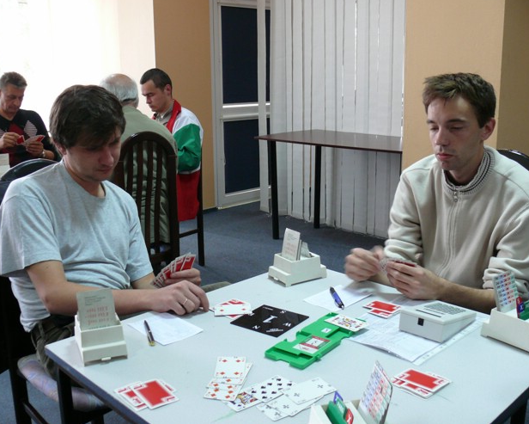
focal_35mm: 37
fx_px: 579
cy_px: 211
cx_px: 275
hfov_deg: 49.1
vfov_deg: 40.1
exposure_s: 1/15
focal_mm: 7.4
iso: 200
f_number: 2.8
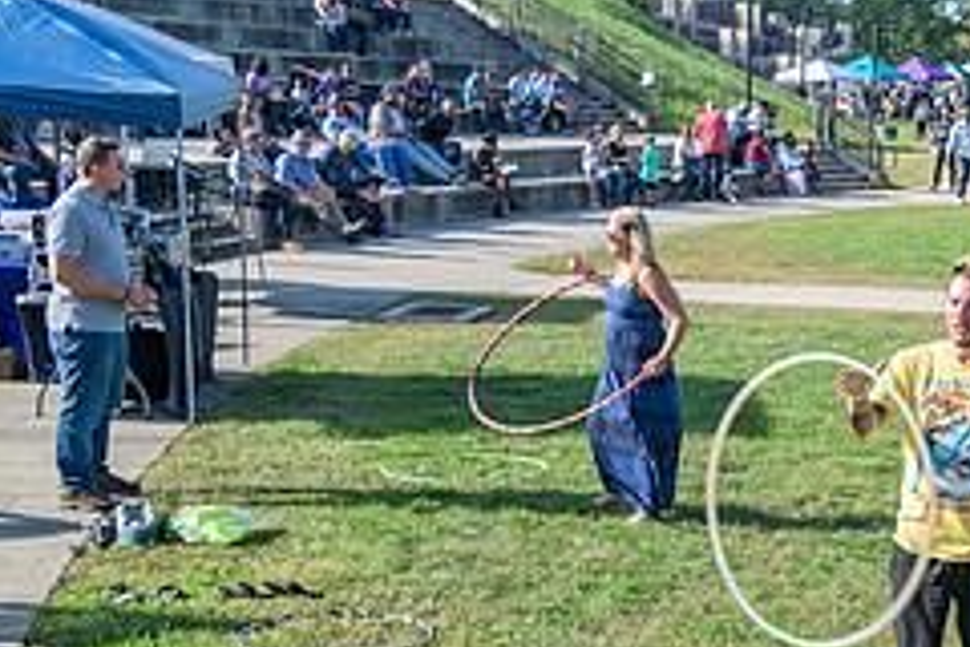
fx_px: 2021
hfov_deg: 24.5
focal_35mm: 75
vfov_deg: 18.1
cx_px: 1164
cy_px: 435
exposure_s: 1/125
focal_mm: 31
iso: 64
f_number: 4
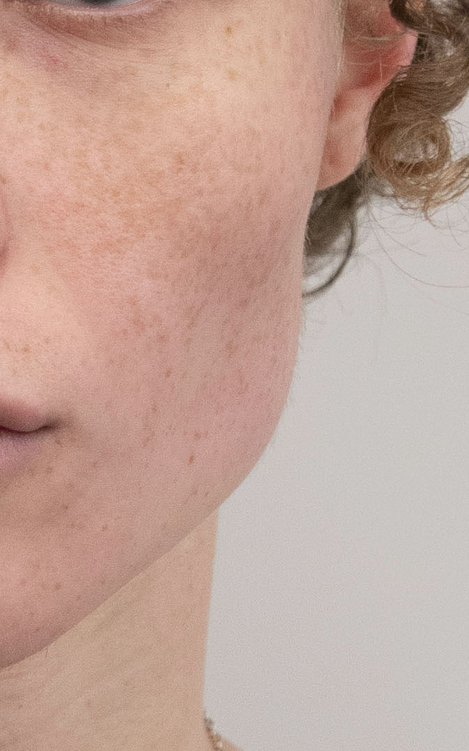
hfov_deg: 6.4
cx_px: -67
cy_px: 482
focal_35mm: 205
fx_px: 4193
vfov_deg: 10.2
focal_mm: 36
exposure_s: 1/100
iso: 800
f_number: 6.3
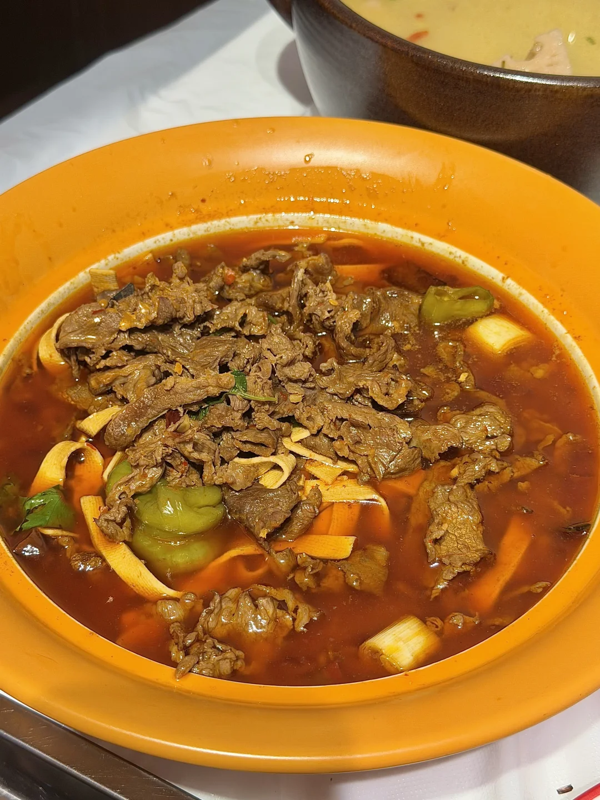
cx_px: 300
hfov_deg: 30.3
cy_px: 400
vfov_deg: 39.7
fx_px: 1109
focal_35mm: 48
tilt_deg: -47.5
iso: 50
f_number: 1.78
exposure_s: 1/100
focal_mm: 6.76
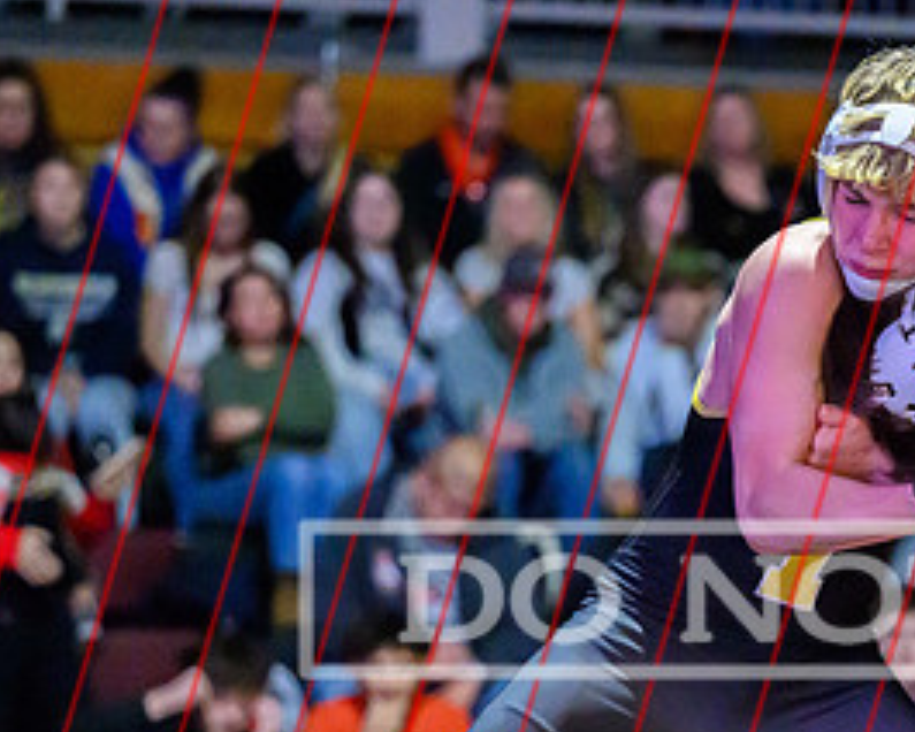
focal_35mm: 228
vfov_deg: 6.8
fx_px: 6174
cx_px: 814
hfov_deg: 8.4
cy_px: 684
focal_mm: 98
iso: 20000
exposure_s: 1/640
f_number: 2.8
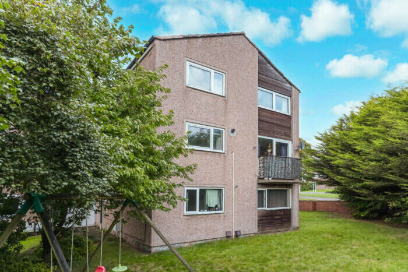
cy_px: 136
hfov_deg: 79.9
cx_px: 204
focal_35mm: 22
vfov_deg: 58.4
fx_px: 244
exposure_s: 1/100
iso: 125
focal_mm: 21.5
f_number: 5.6
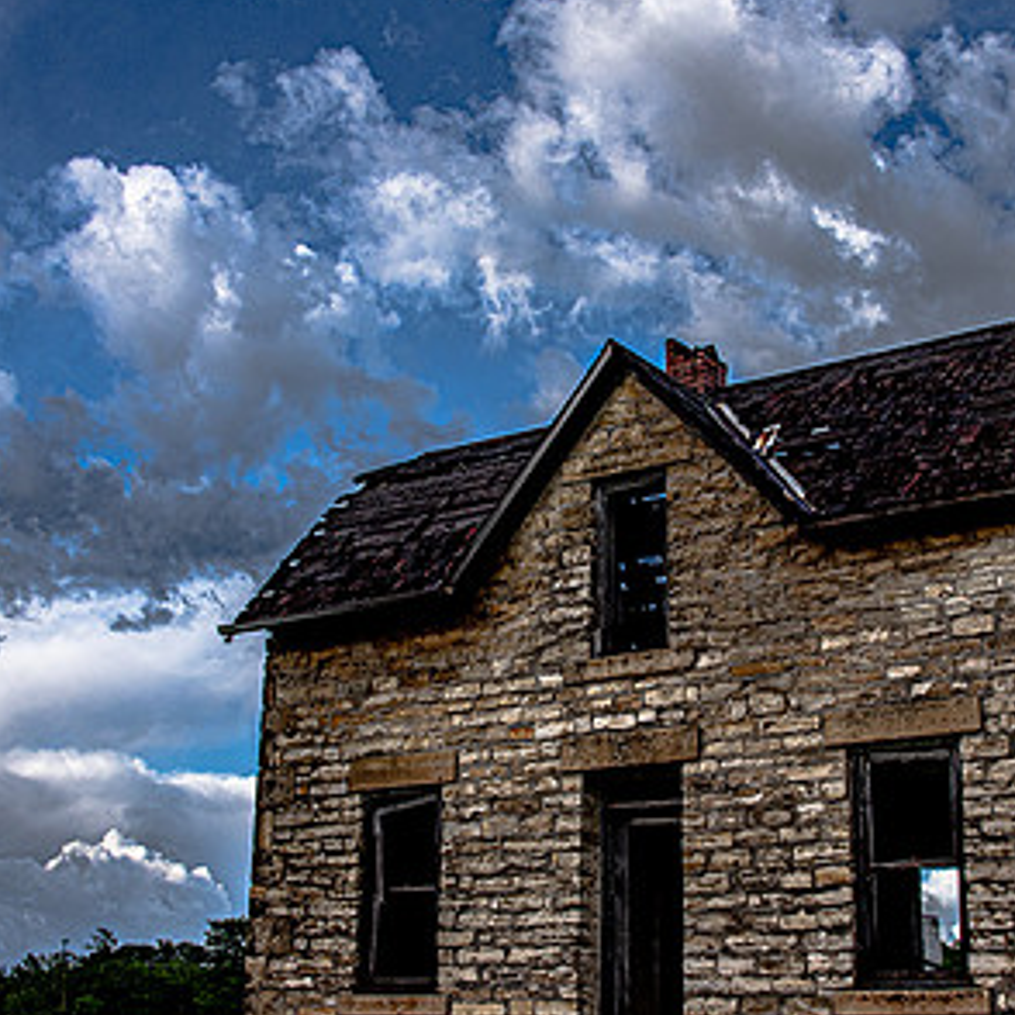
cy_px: 537
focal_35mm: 47
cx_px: 597
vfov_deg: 36.0
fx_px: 1559
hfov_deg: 36.0
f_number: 10
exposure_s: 1/800
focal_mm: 28
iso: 500
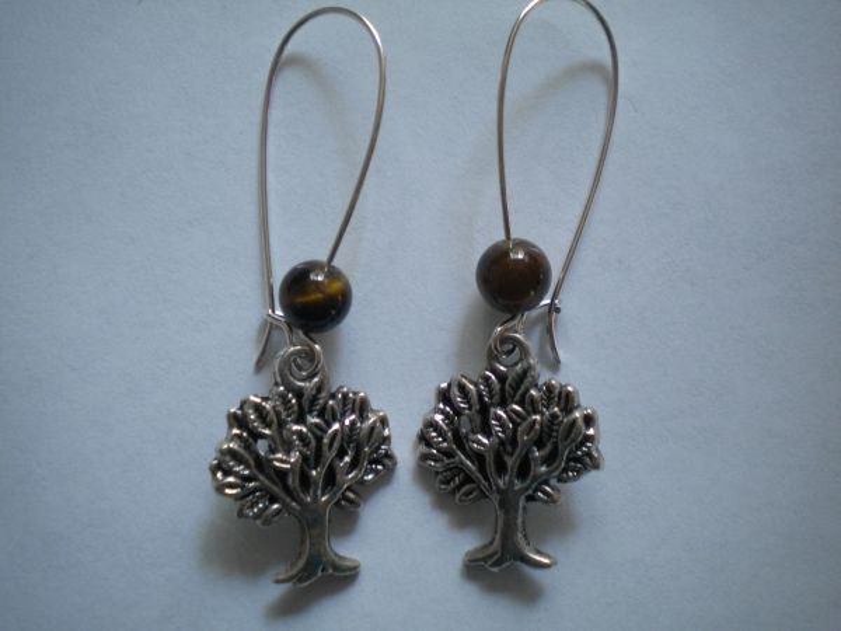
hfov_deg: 45.8
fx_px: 996
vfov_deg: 35.1
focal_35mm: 41
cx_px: 420
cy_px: 316
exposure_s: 1/53
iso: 316
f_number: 3.5
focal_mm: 7.4
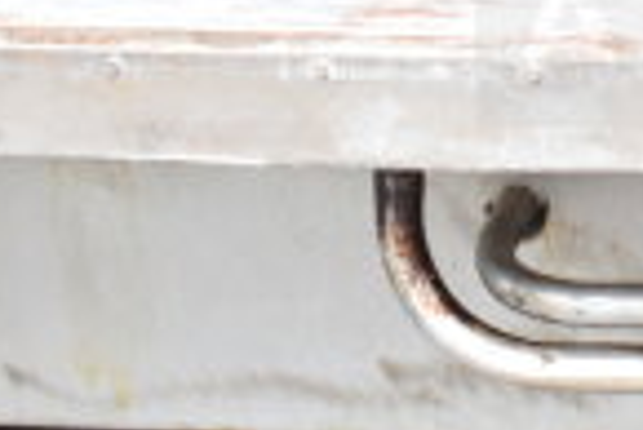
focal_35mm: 126
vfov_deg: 10.5
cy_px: -224
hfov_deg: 15.0
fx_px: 2253
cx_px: 971
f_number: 5
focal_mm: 20
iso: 200
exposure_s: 1/100
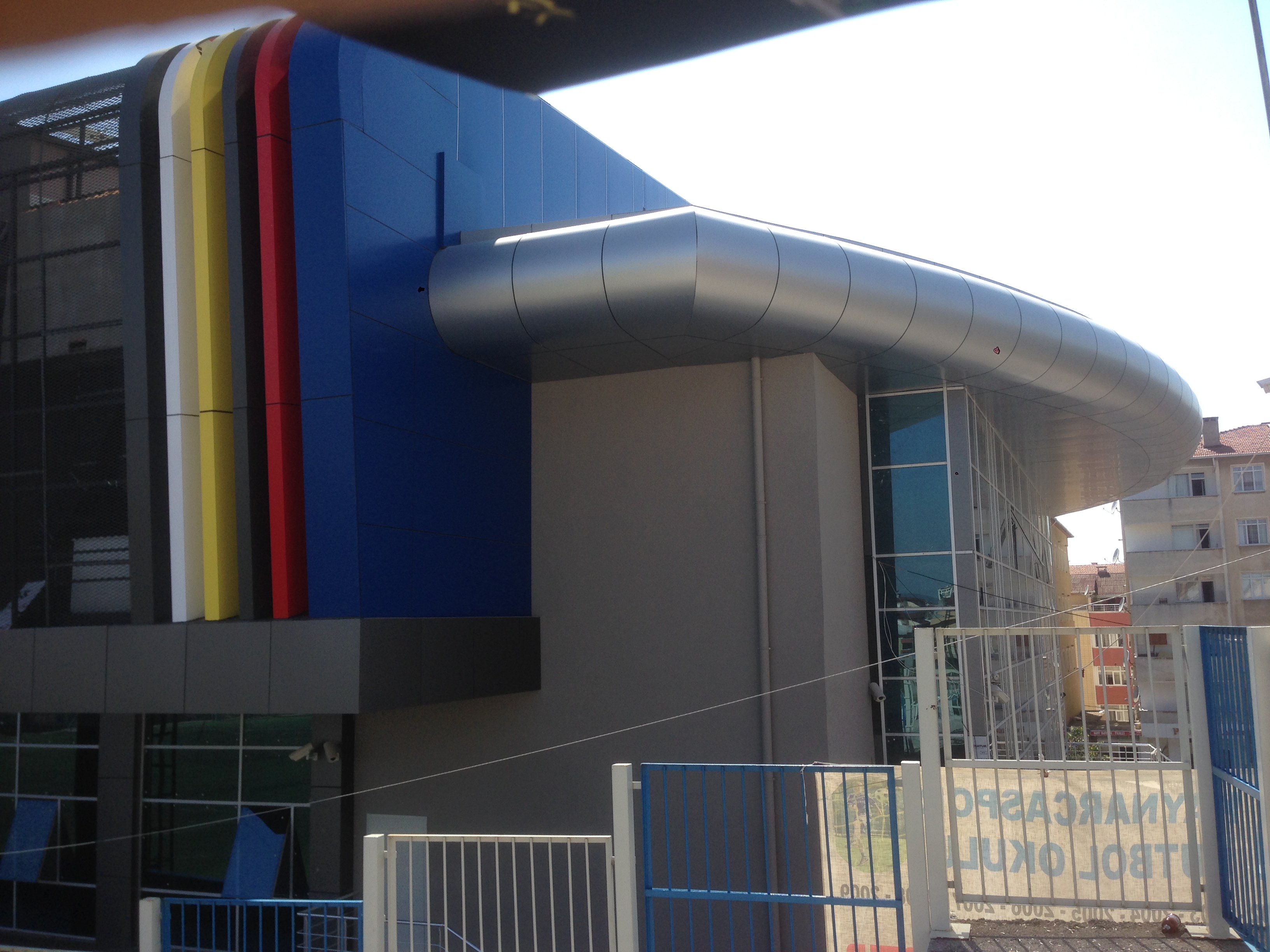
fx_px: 1211
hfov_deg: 55.4
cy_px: 476
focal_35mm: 33
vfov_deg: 42.9
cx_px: 635
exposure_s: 1/889
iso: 50
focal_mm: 4.12
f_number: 2.4
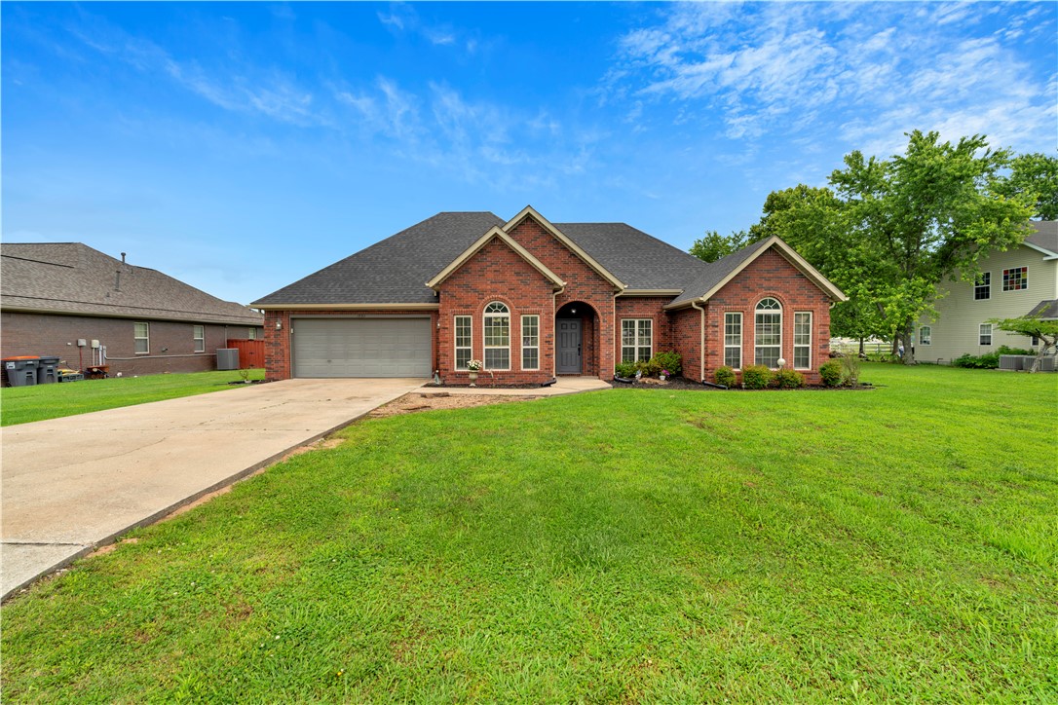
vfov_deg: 73.7
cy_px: 352
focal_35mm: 16
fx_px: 470
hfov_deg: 96.7
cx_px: 529
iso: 80
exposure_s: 1/125
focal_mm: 16
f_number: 7.1
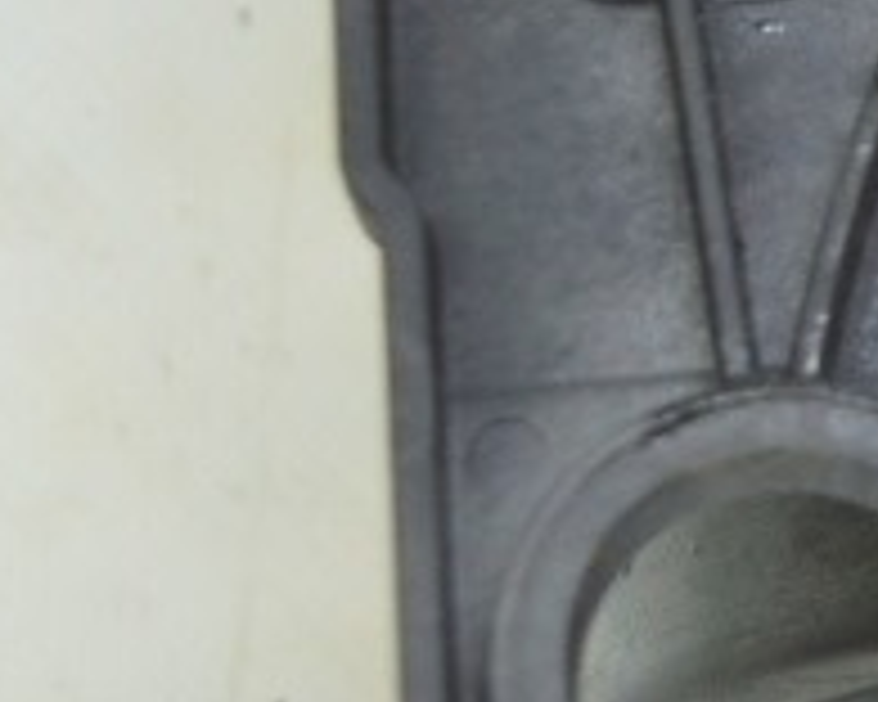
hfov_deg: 9.9
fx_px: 4989
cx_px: 1166
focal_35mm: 192
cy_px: -61
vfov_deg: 8.0
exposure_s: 1/40
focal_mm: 26
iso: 400
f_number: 4
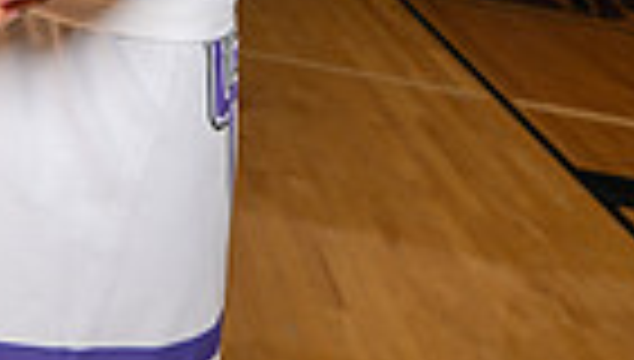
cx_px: 144
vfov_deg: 12.2
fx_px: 1348
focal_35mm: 80
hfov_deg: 26.1
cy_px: -500
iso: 320
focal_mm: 24
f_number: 5.6
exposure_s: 1/250
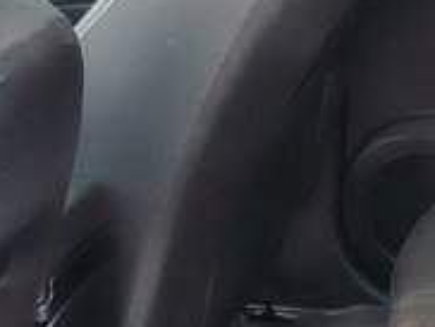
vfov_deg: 9.3
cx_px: 397
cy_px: 339
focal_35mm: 158
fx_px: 1988
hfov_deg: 12.4
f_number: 1.75
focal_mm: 5.25
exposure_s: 1/100
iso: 114
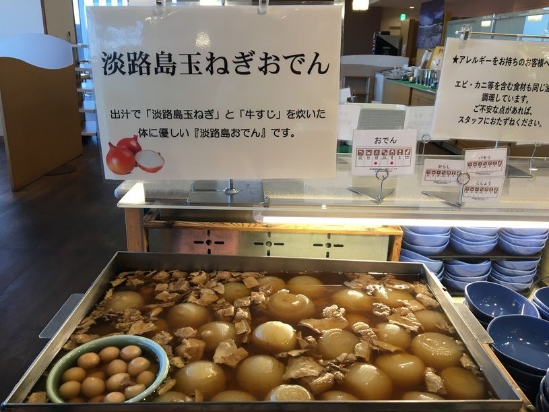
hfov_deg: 61.7
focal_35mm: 29
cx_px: 274
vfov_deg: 48.2
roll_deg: -1.7
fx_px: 460
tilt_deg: -19.4
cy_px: 206
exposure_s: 1/30
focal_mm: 4.15
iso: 32
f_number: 2.2
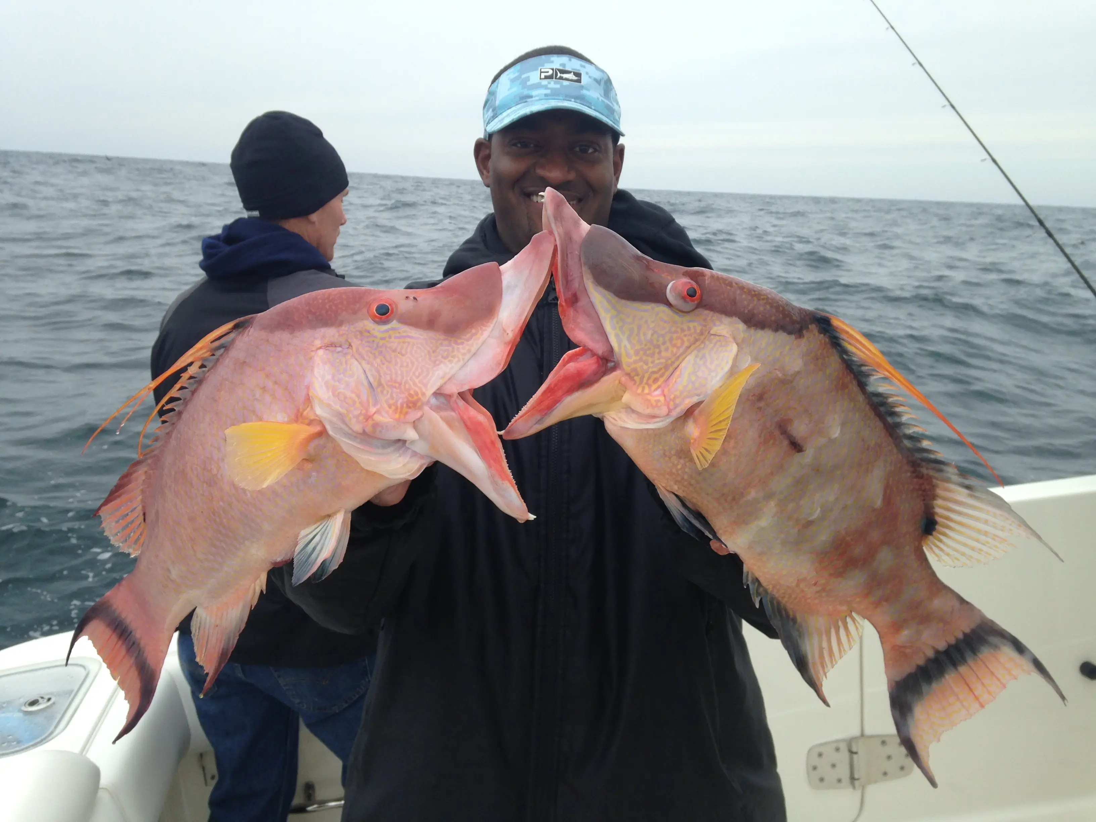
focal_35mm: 33
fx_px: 1045
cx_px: 548
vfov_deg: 42.9
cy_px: 411
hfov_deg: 55.4
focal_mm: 4.12
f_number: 2.4
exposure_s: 1/616
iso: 50
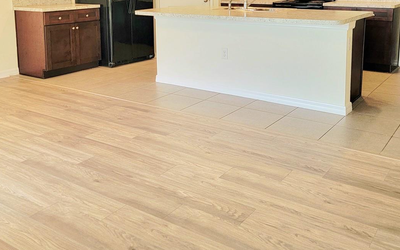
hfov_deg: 50.4
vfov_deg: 31.7
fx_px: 425
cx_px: 192
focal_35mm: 39
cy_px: 42
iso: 200
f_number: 1.8
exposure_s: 1/120
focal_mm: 6.7
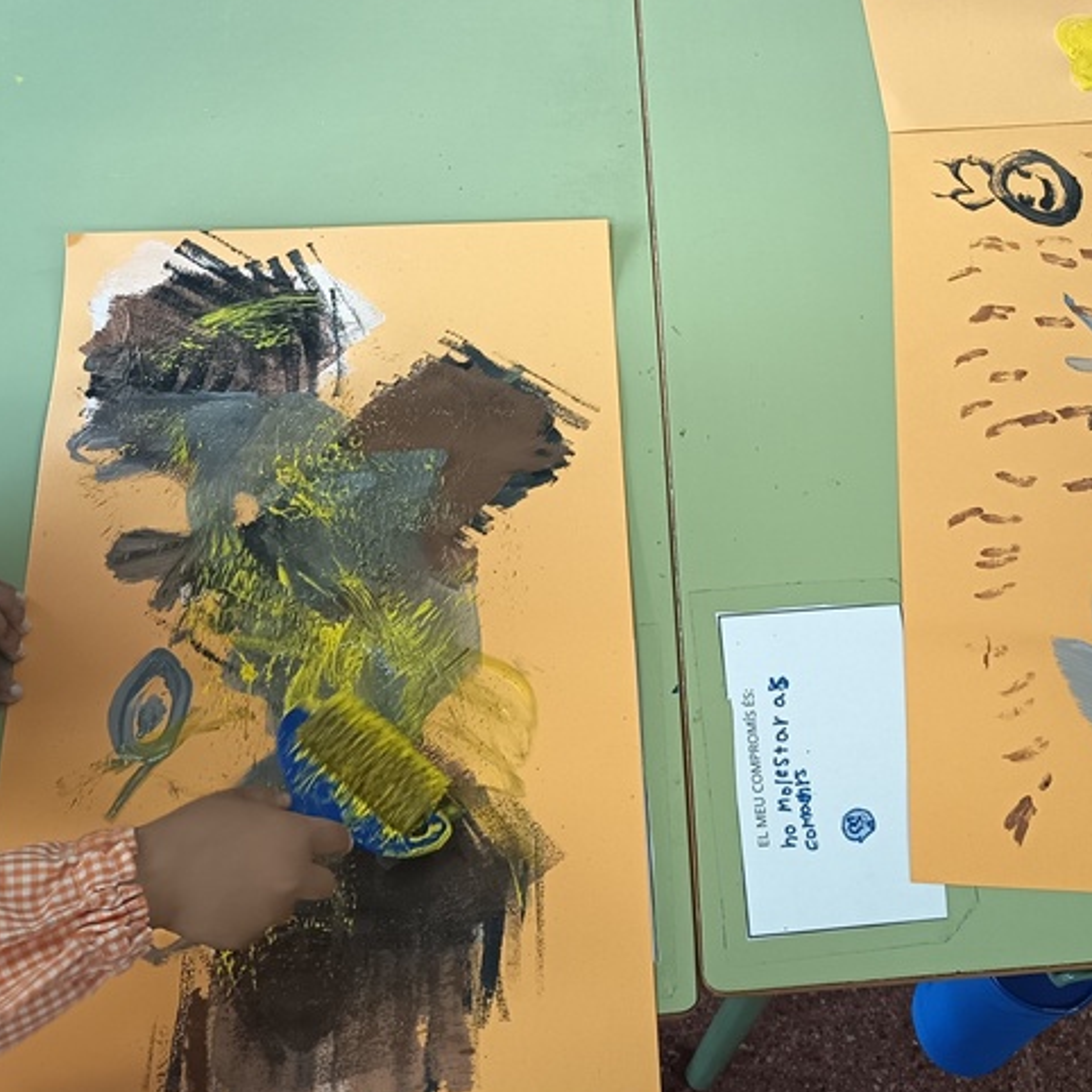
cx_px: 720
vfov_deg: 37.4
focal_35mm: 44
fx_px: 1570
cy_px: 270
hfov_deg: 38.0
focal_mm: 5.27
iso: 451
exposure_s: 1/50
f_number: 1.7
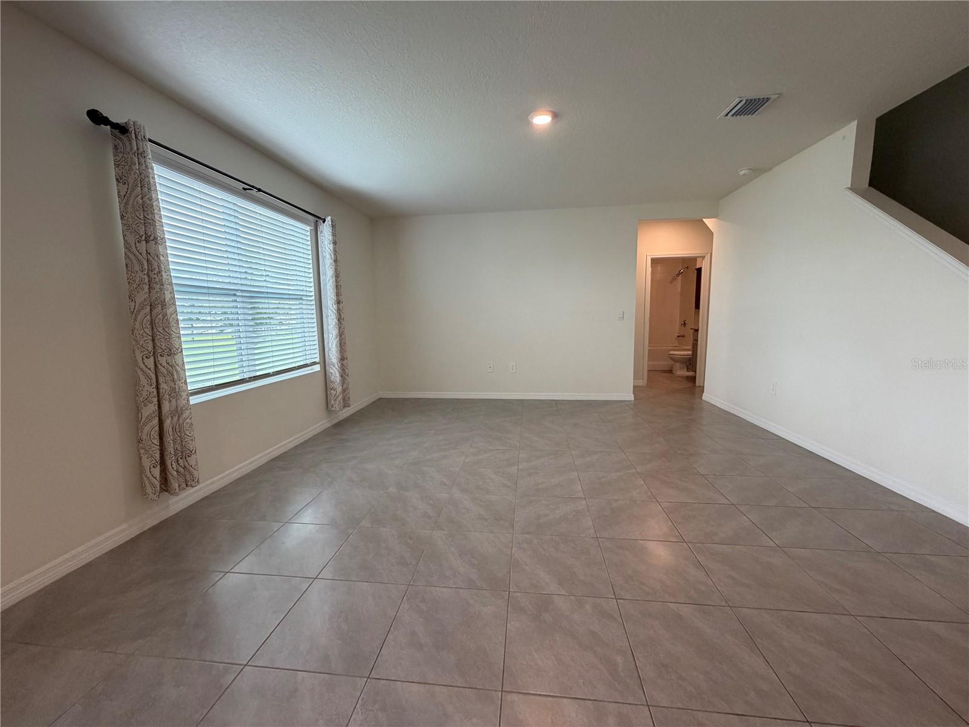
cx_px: 484
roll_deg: +1.5
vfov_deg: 85.7
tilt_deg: -7.2
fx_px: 392
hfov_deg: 102.1
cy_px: 364
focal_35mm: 14
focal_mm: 2.22
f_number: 2.2
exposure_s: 1/120
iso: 250
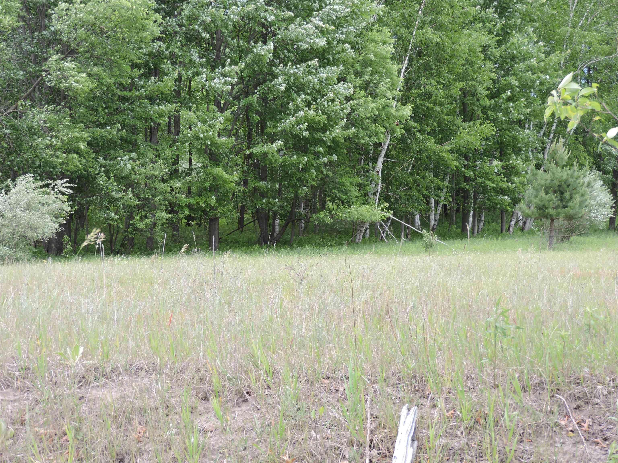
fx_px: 1339
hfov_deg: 26.0
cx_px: 309
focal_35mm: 75
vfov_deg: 19.6
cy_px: 232
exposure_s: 1/125
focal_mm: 13.4
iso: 100
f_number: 3.9
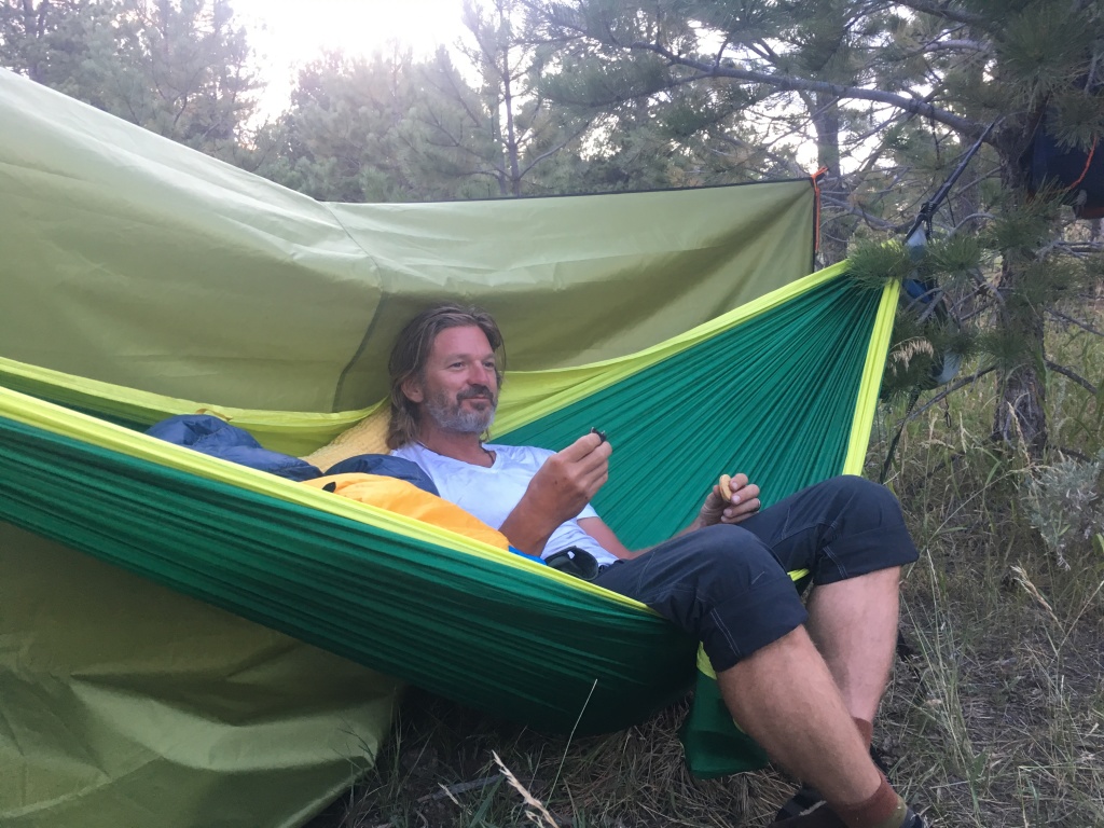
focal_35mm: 29
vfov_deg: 48.2
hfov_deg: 61.7
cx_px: 552
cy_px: 414
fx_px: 925
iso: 64
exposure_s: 1/30
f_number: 2.2
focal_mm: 4.15
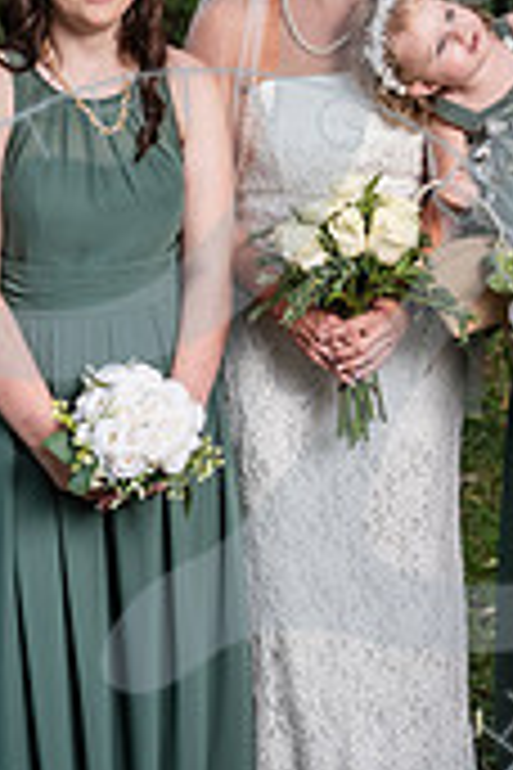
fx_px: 1347
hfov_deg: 21.3
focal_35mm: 63
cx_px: 410
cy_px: 144
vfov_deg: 31.0
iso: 100
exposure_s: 1/250
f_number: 2.8
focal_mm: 24
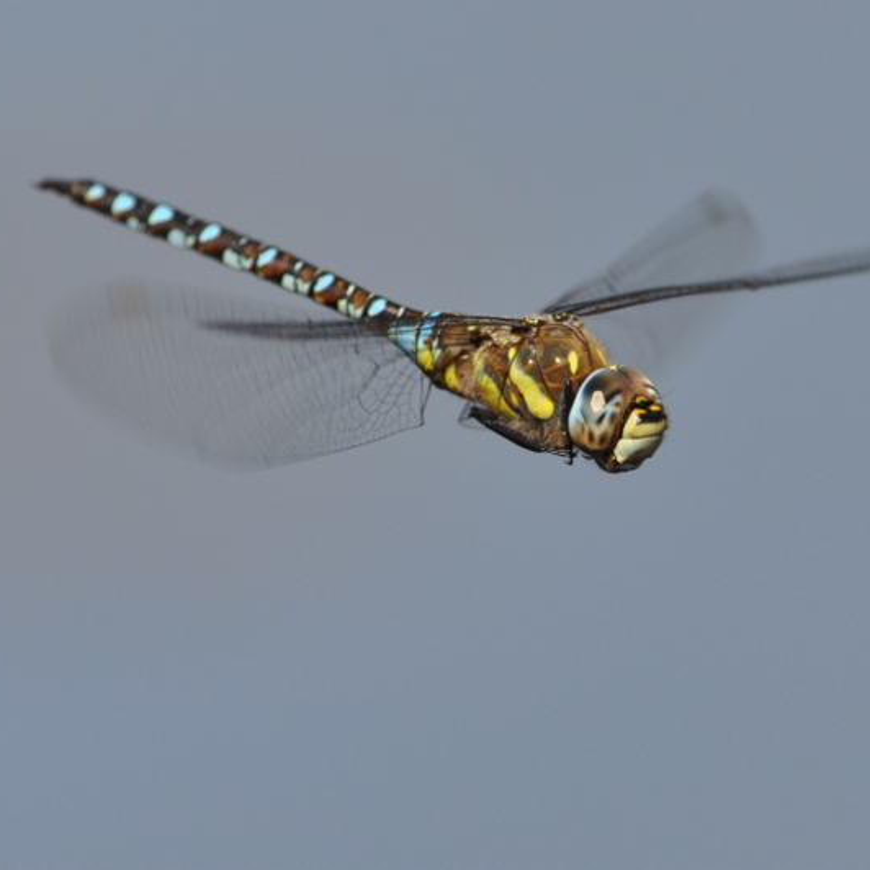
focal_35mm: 806
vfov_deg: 2.2
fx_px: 22918
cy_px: 435
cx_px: 558
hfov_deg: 2.2
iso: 400
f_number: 8
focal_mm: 420
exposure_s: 1/1000
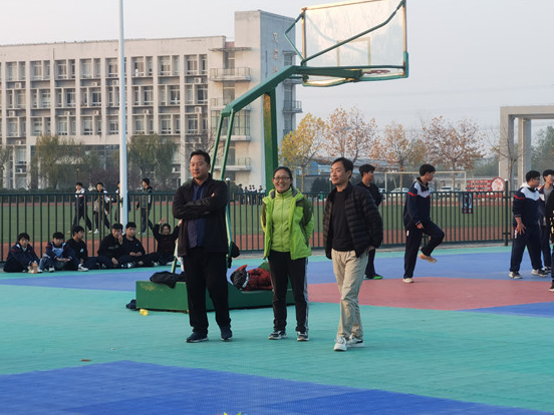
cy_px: 224
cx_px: 287
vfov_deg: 14.9
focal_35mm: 99
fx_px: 1584
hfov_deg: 19.8
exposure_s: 1/148
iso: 50
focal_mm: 7.48
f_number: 2.4
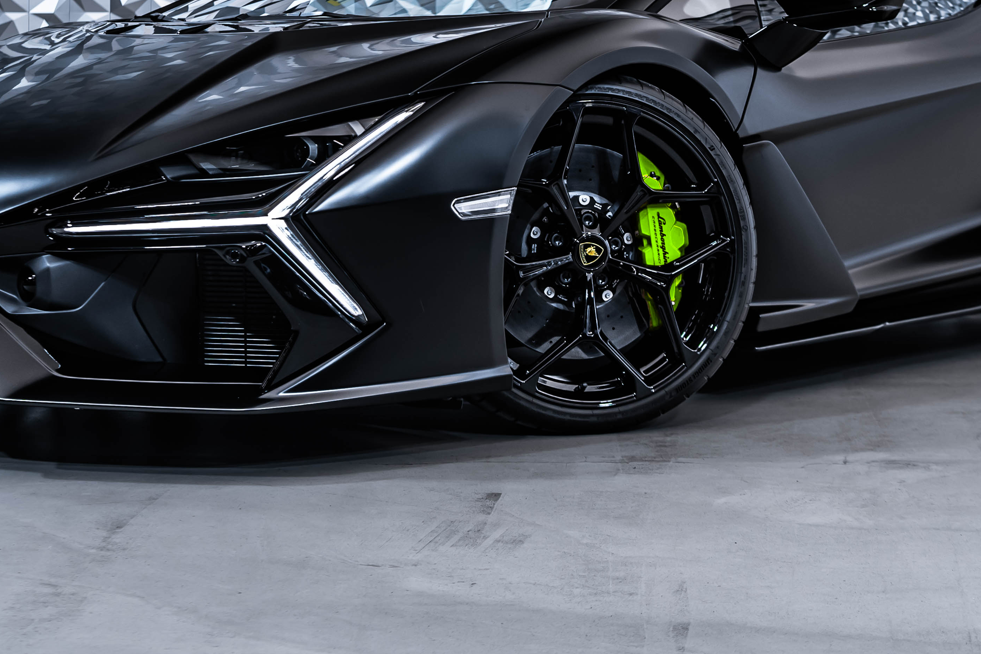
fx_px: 2016
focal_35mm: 74
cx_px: 534
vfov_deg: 18.0
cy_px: 4
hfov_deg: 27.3
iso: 100
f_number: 2.8
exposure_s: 1/80
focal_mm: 35
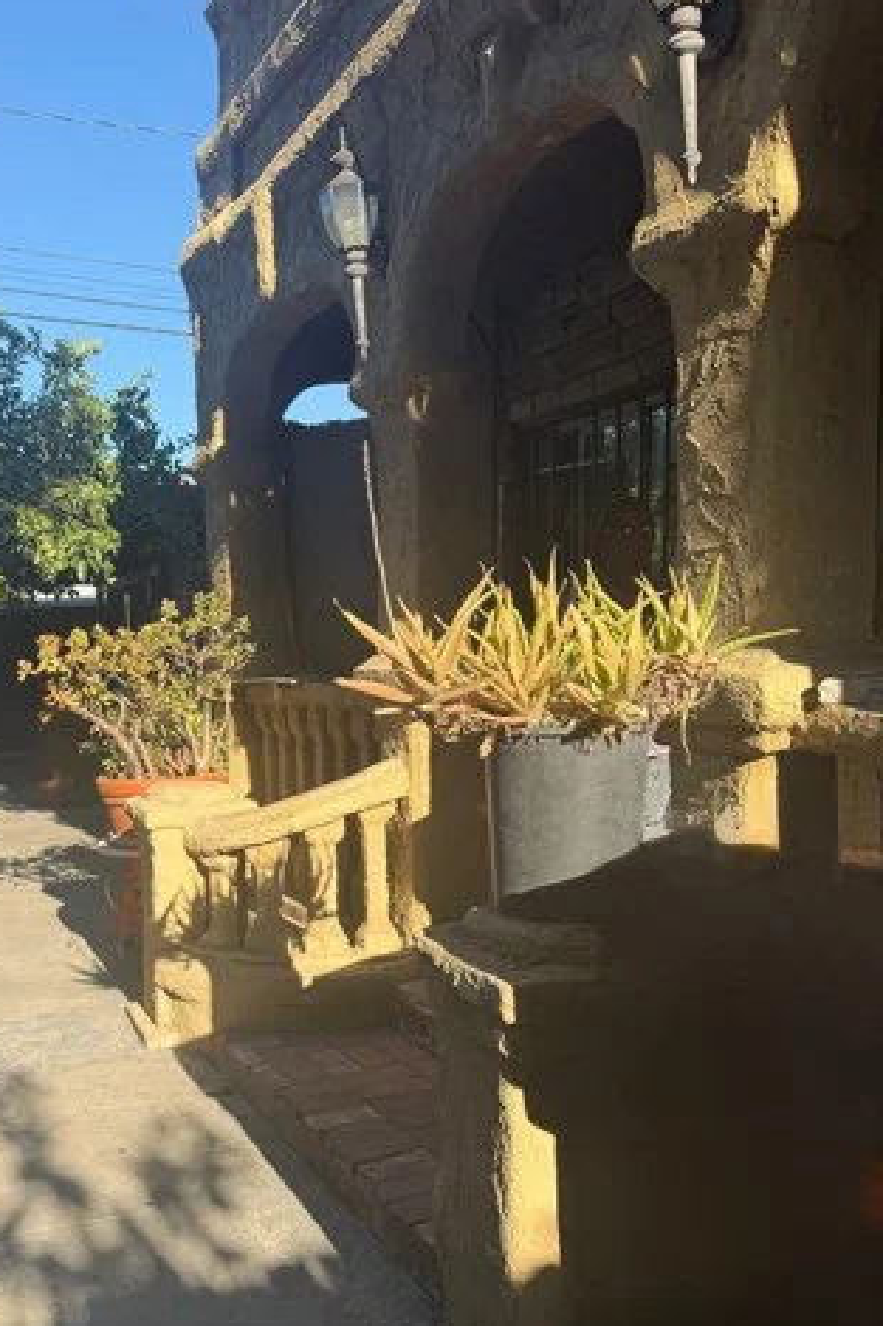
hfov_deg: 38.4
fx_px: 1252
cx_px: 296
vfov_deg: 55.2
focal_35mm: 34
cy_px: 824
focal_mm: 6.76
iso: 80
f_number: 1.78
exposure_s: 1/1653
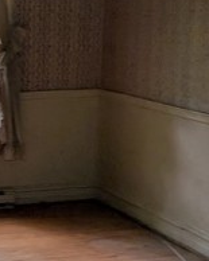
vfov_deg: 20.6
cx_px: -49
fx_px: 720
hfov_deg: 15.8
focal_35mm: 93
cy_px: 110
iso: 517
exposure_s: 1/201
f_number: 1.68
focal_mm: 6.9
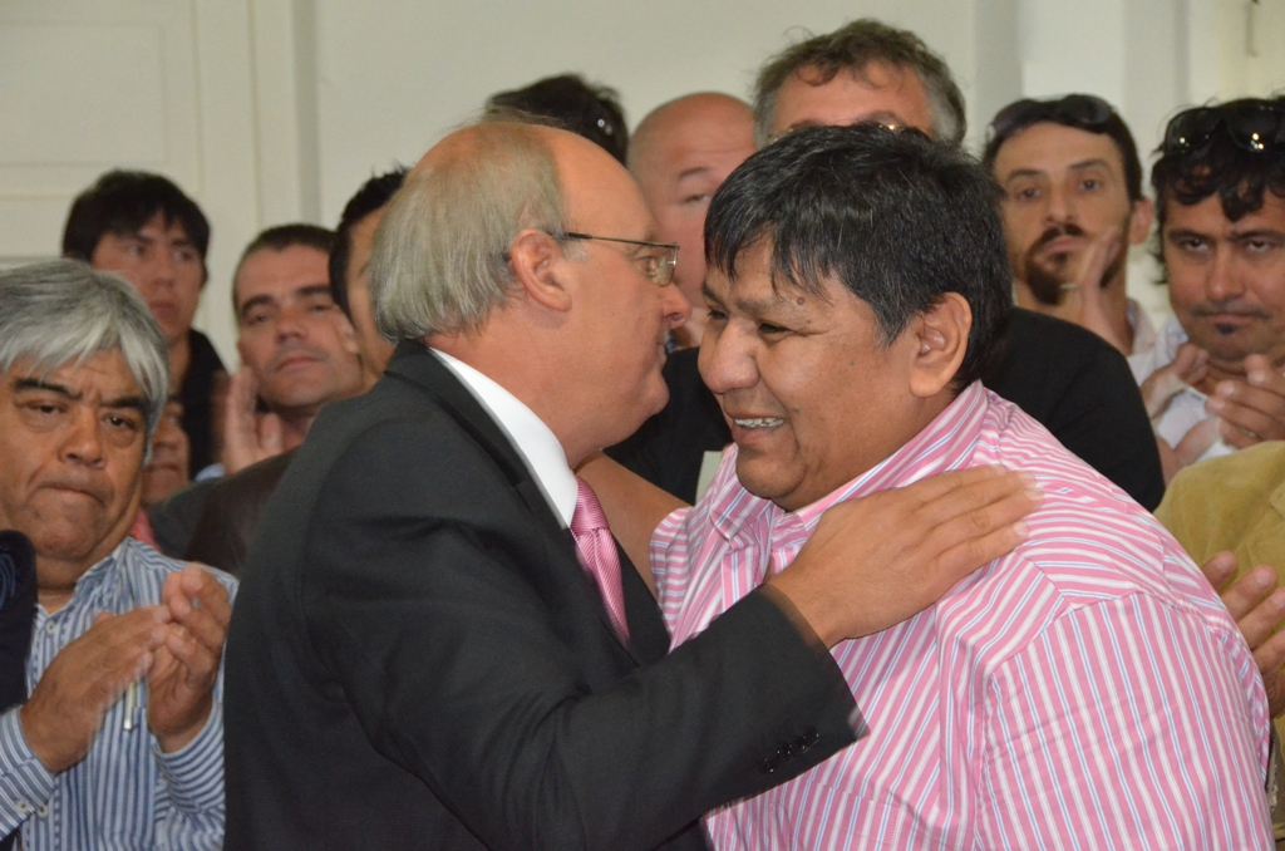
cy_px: 426
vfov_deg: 9.6
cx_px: 642
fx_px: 5075
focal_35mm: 142
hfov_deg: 14.4
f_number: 8
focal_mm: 95
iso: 5000
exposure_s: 1/60
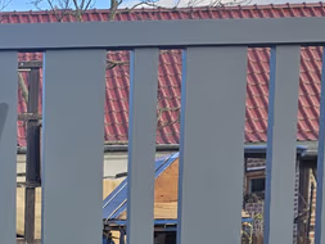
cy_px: 311
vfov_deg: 15.2
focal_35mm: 93
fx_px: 874
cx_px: -128
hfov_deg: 19.1
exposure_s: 1/425
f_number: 1.8
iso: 40
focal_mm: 5.4
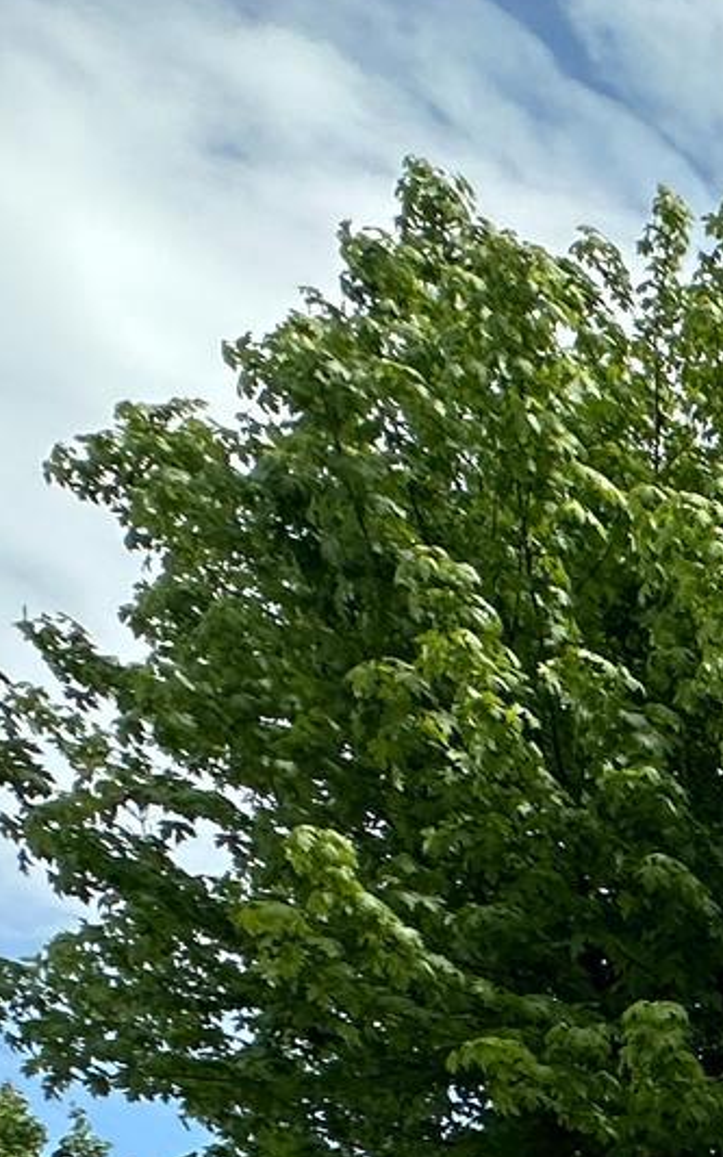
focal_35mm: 57
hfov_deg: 12.2
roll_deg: -1.7
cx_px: 2065
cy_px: 1637
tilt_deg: +4.0
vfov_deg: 27.4
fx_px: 1797
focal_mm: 2.22
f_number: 2.2
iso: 50
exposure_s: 1/1984
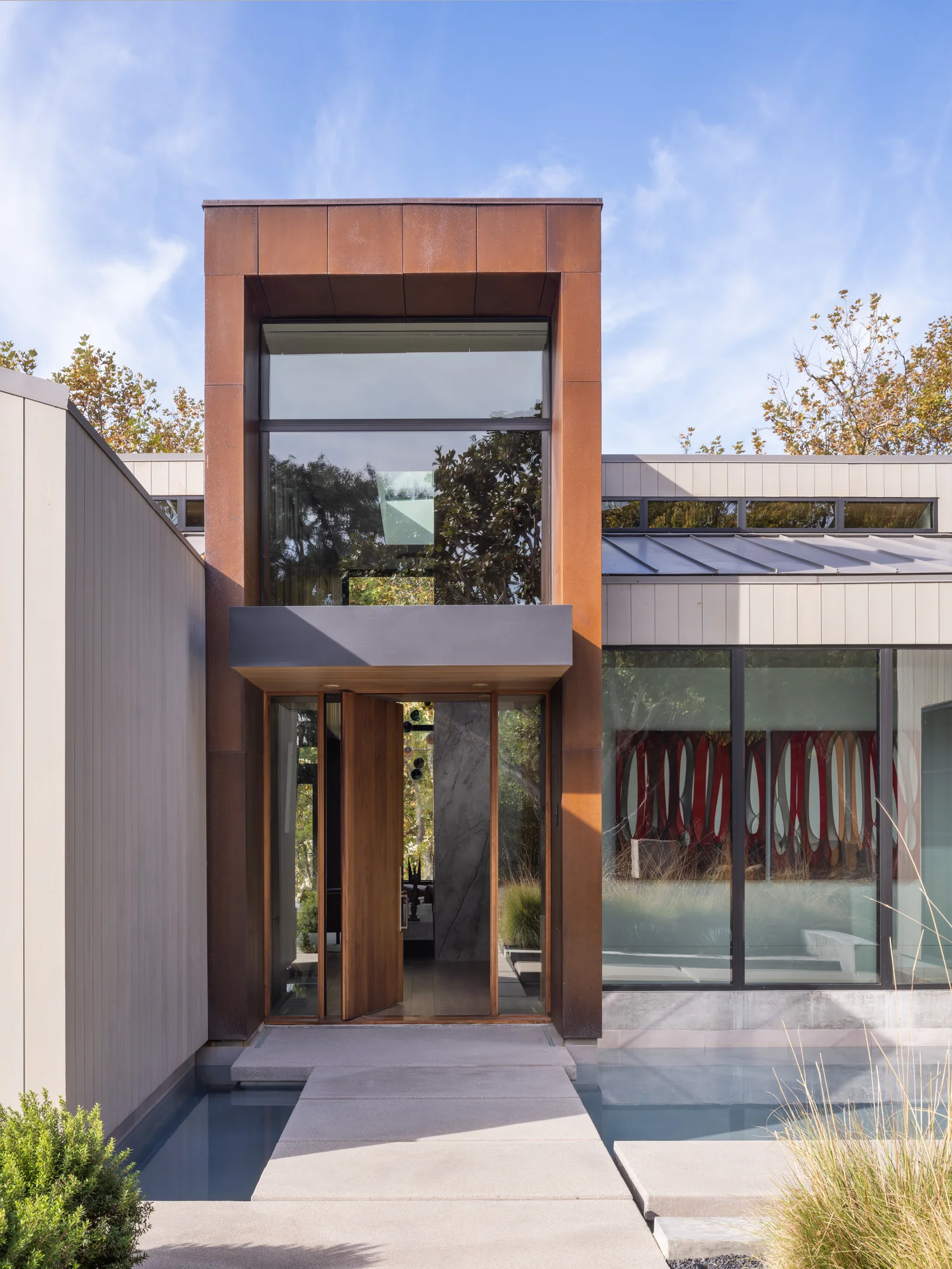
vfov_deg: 46.8
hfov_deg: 36.0
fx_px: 1467
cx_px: 476
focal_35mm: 40
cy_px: 634
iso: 100
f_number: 14
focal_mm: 50
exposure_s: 1/20
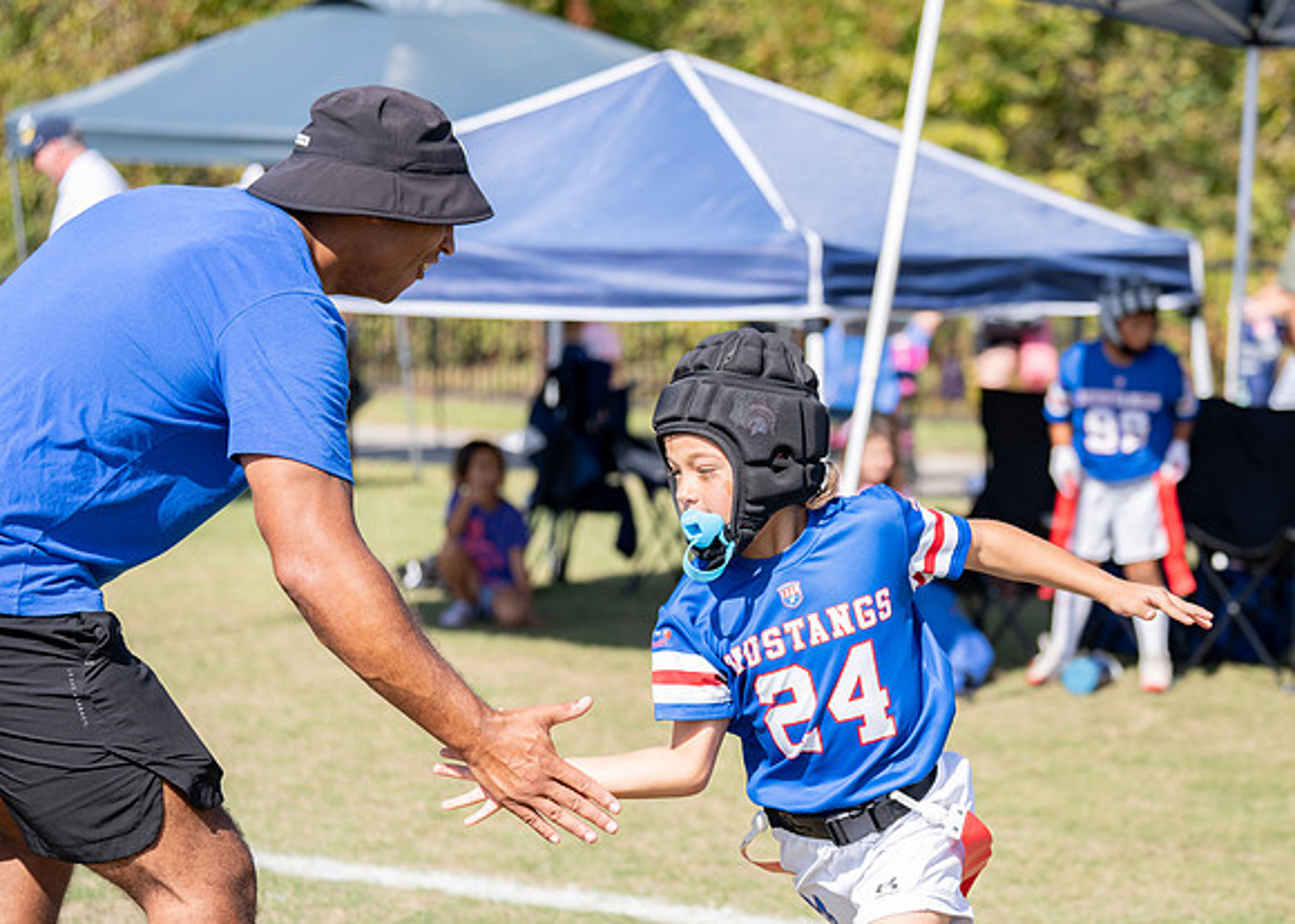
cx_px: 822
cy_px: 546
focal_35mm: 88
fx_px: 3221
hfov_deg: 22.7
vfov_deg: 16.3
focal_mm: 70
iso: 100
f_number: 2.8
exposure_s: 1/1600
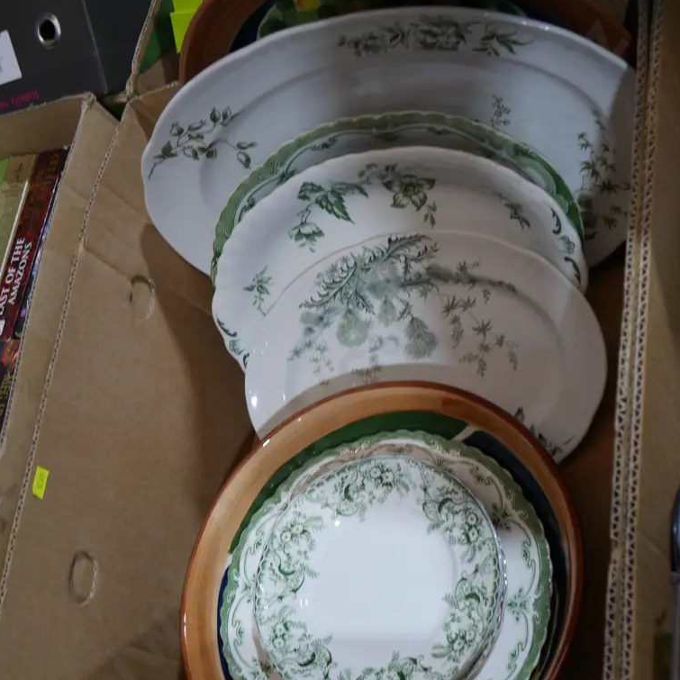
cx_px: 335
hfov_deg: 35.4
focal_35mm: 48
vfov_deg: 35.3
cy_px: 400
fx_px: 1067
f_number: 4.5
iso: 250
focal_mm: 20
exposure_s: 1/60
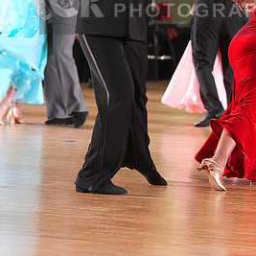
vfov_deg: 5.8
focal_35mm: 299
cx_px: 172
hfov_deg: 5.9
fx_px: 2502
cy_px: 3
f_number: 4.5
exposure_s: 1/200
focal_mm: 162
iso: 3200
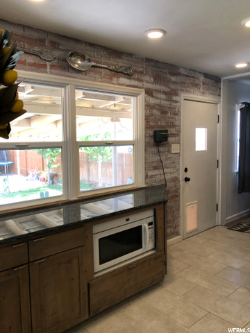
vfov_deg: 63.4
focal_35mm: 28
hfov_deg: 49.7
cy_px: 166
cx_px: 125
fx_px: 270
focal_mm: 3.99
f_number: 1.8
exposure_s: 1/40
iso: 25
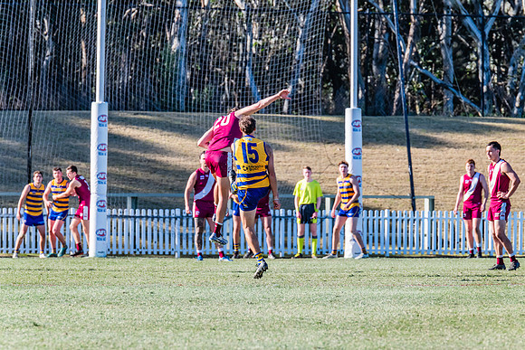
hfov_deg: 4.6
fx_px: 6601
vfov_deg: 3.0
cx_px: 272
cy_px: 166
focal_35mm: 453
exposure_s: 1/640
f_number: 10
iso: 800
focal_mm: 420
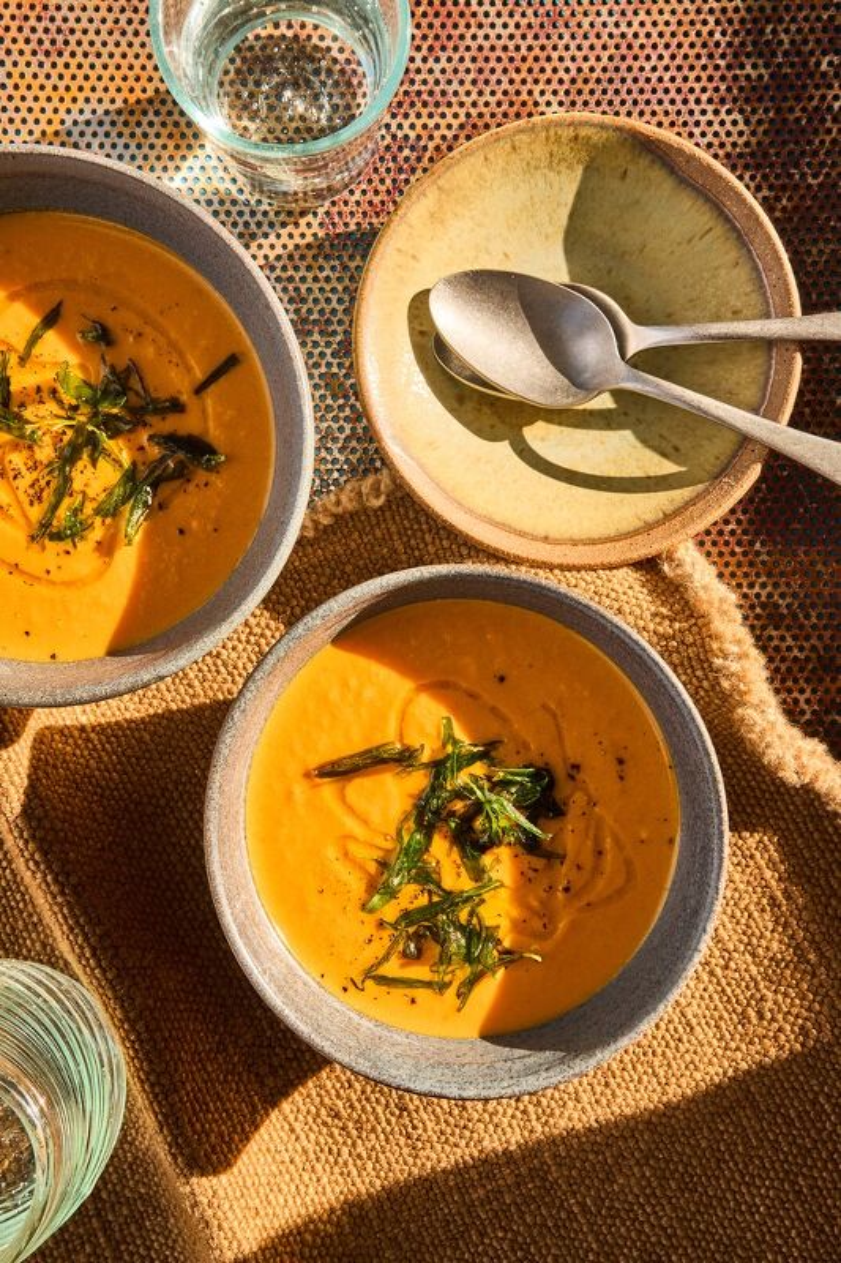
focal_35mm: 35
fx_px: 1227
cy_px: 632
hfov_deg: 37.8
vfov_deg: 54.4
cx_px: 420
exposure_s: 1/125
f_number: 11
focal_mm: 35
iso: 400
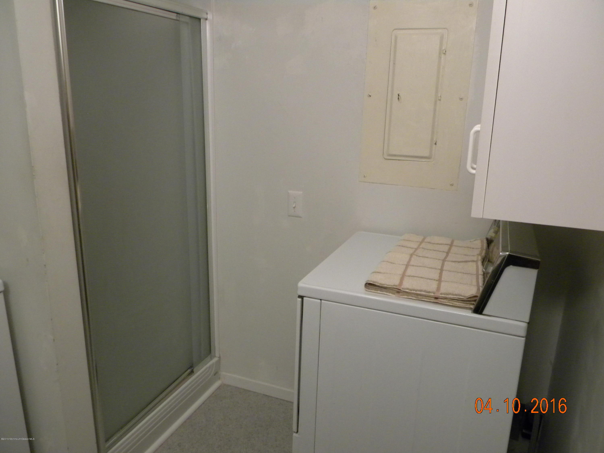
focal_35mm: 28
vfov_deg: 49.7
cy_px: 226
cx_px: 302
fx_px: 489
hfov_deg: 63.4
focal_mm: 5
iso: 400
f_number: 3.5
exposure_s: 1/34
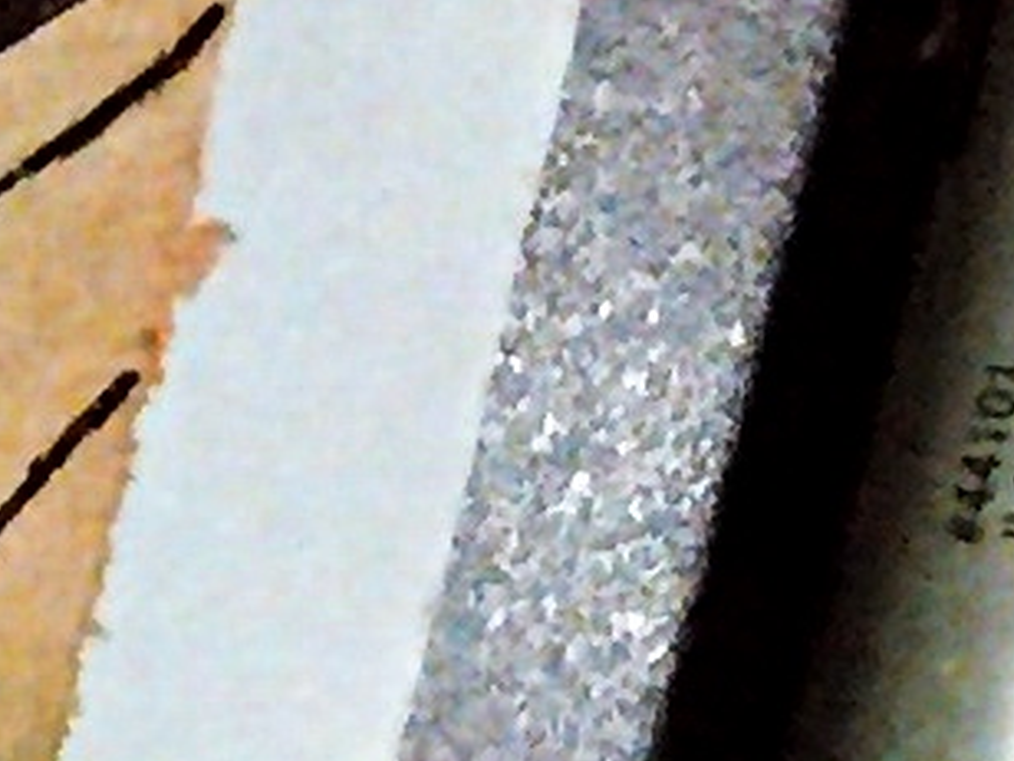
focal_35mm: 307
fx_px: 8993
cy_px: 438
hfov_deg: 5.8
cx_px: -2463
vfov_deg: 4.8
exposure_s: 1/33
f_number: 2.2
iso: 320
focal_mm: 4.15
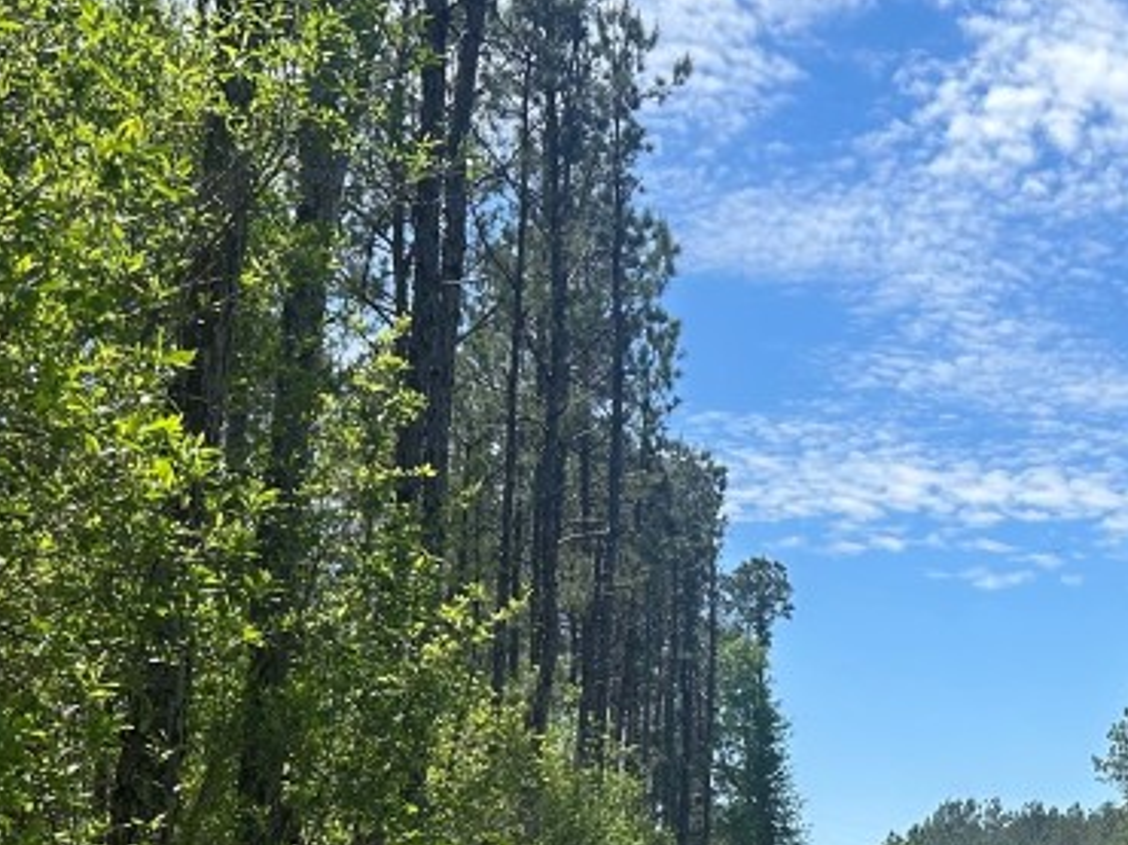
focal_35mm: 72
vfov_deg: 20.0
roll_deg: +0.4
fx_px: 2345
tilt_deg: +5.4
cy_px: 757
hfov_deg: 24.6
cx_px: 1329
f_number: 1.5
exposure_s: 1/3704
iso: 50
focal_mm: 5.7
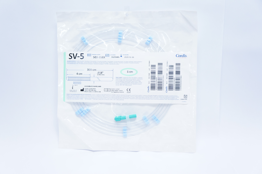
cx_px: 131
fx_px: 240
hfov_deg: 57.3
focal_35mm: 33
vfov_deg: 39.9
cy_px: 87
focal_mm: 22
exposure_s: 1/200
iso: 1600
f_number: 4
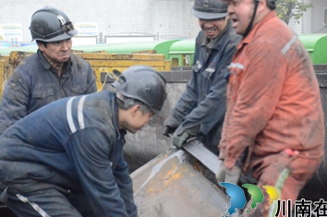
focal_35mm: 127
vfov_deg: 10.8
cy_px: 94
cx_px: 154
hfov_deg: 16.2
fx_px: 1152
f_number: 5
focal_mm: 60
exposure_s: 1/400
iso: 6400
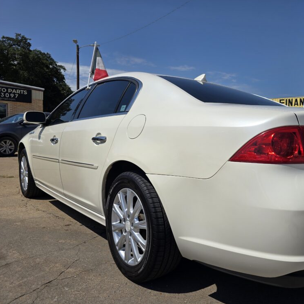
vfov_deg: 57.3
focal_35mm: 28
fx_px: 278
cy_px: 153
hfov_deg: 55.9
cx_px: 206
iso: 12
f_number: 1.7
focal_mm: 6.3
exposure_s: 1/1889
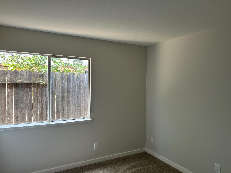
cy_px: 86
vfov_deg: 53.1
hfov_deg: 67.3
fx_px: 174
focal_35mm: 26
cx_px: 116
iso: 125
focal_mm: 5.7
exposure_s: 1/120
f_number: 1.5
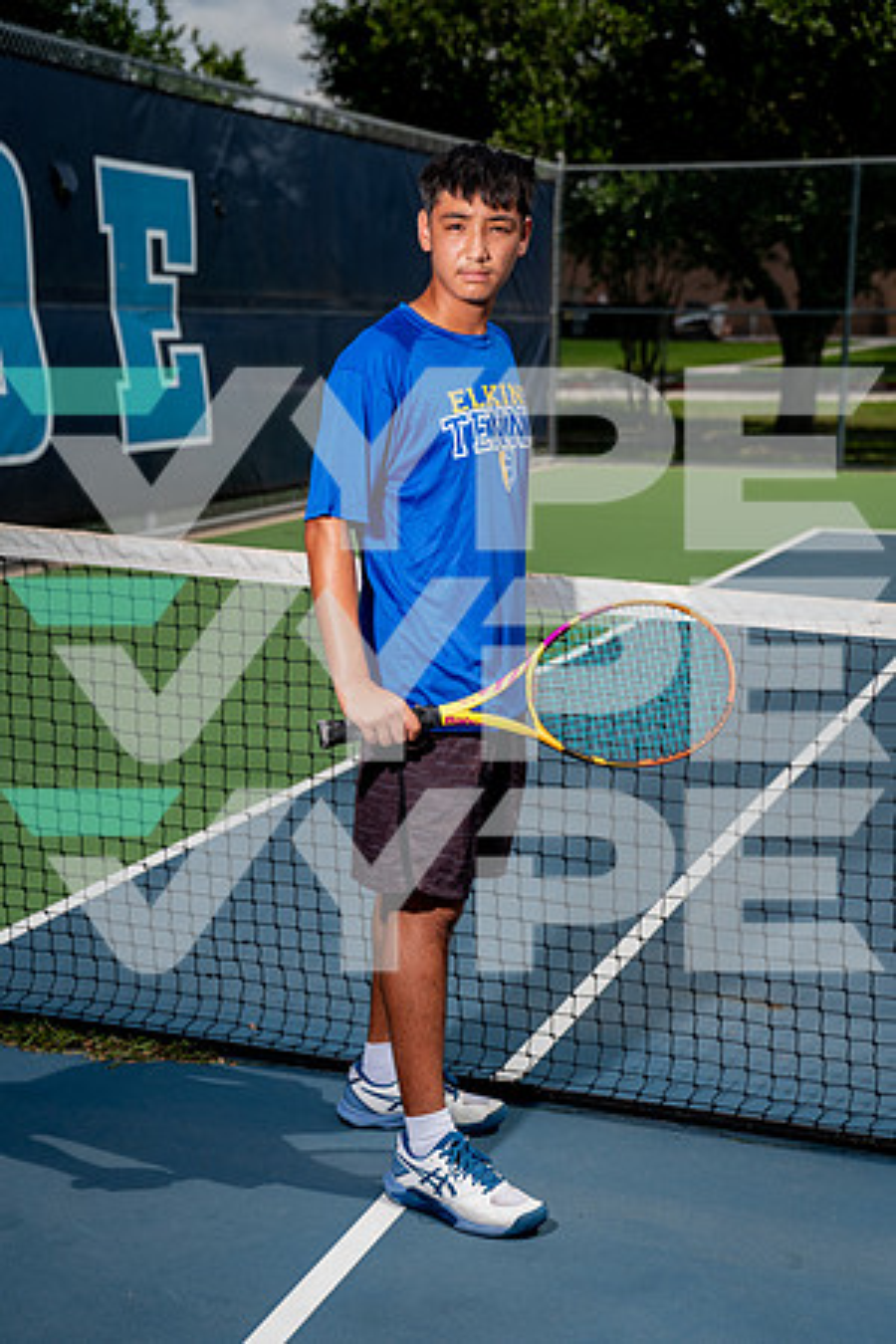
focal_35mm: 58
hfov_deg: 23.4
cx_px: 448
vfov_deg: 34.5
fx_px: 2165
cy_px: 672
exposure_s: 1/1600
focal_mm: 58
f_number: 4
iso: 100
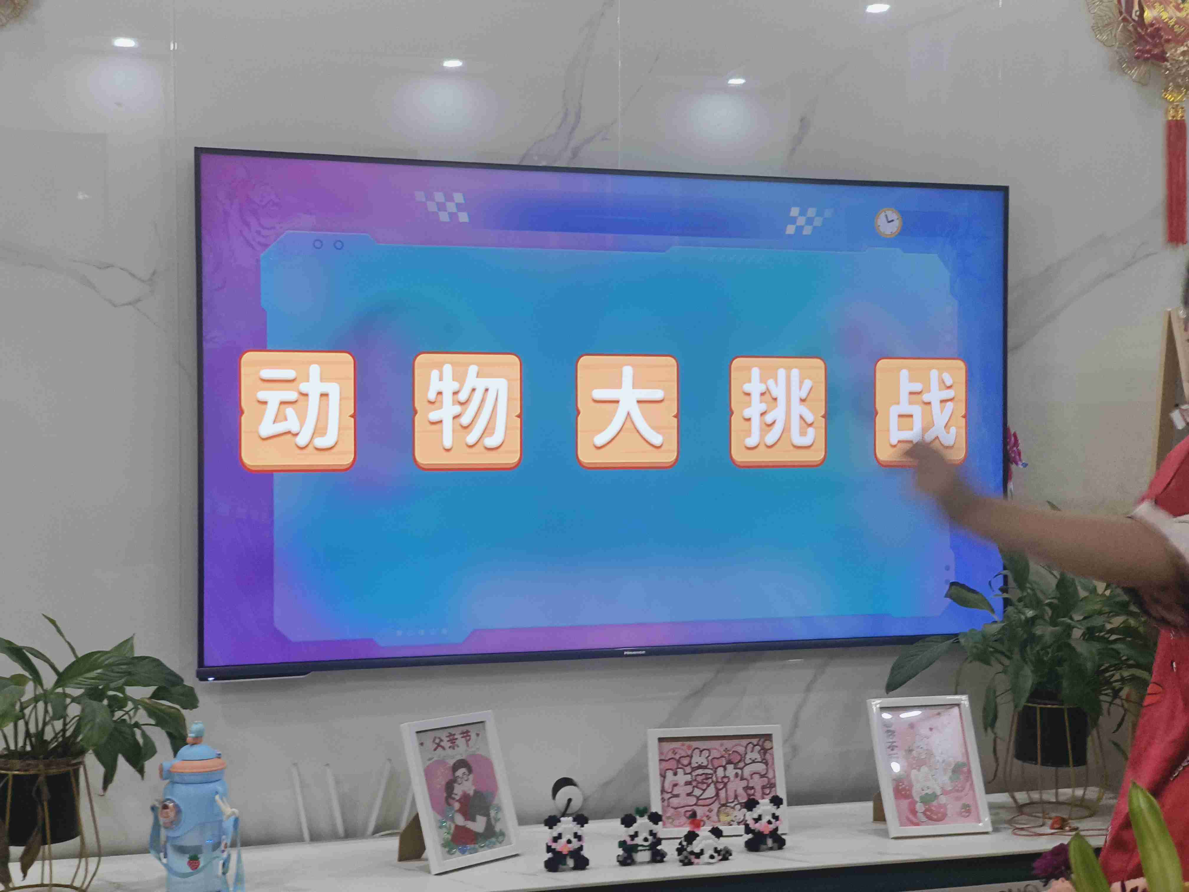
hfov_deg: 38.2
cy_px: 446
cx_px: 594
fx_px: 1717
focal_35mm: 50
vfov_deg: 29.1
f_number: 16
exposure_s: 1/33.3
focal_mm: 6.7
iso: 233
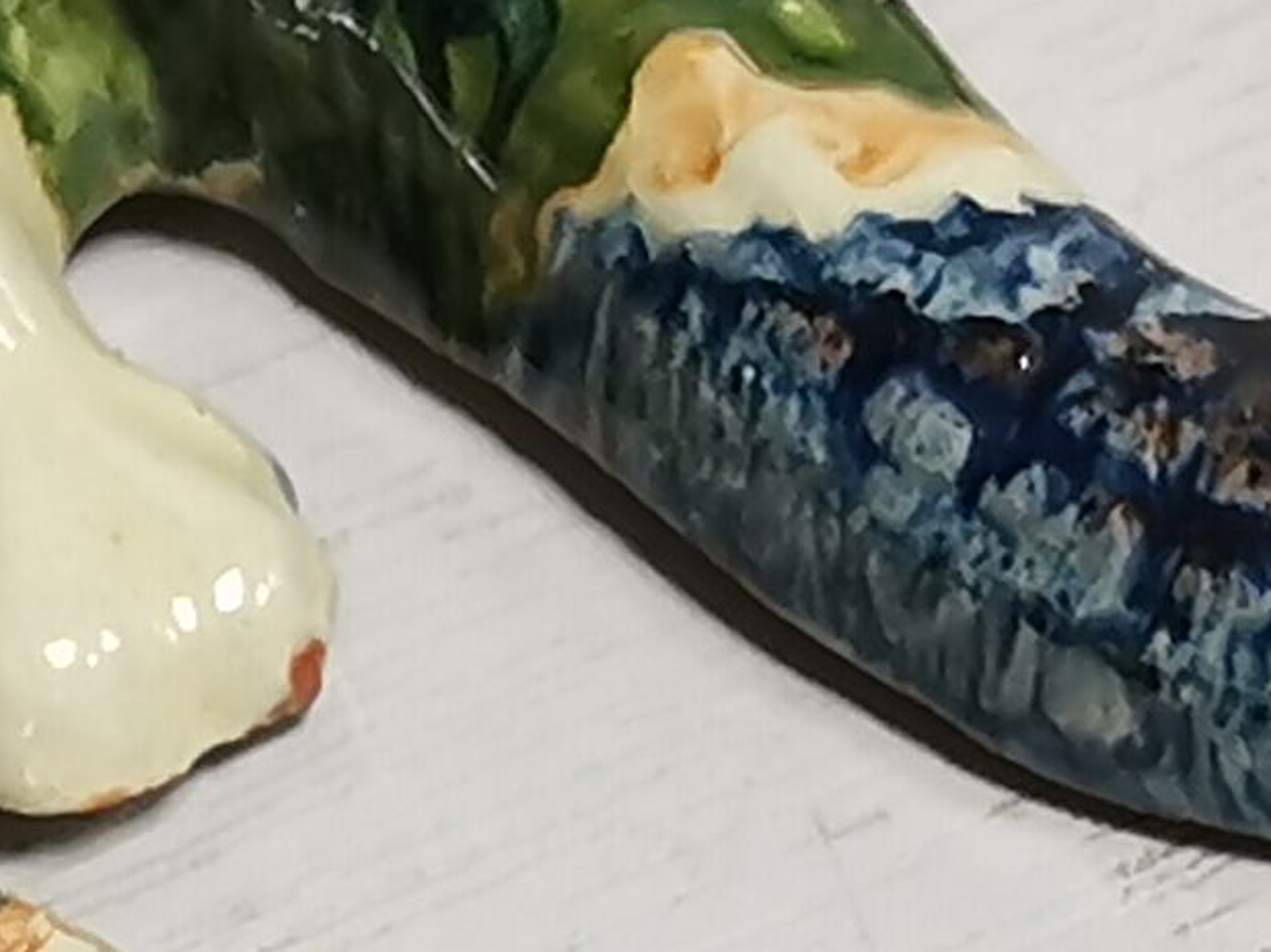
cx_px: 47
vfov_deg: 5.8
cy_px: 1178
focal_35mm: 254
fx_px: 9323
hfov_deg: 7.8
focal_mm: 5.58
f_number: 1.8
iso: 200
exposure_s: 1/100
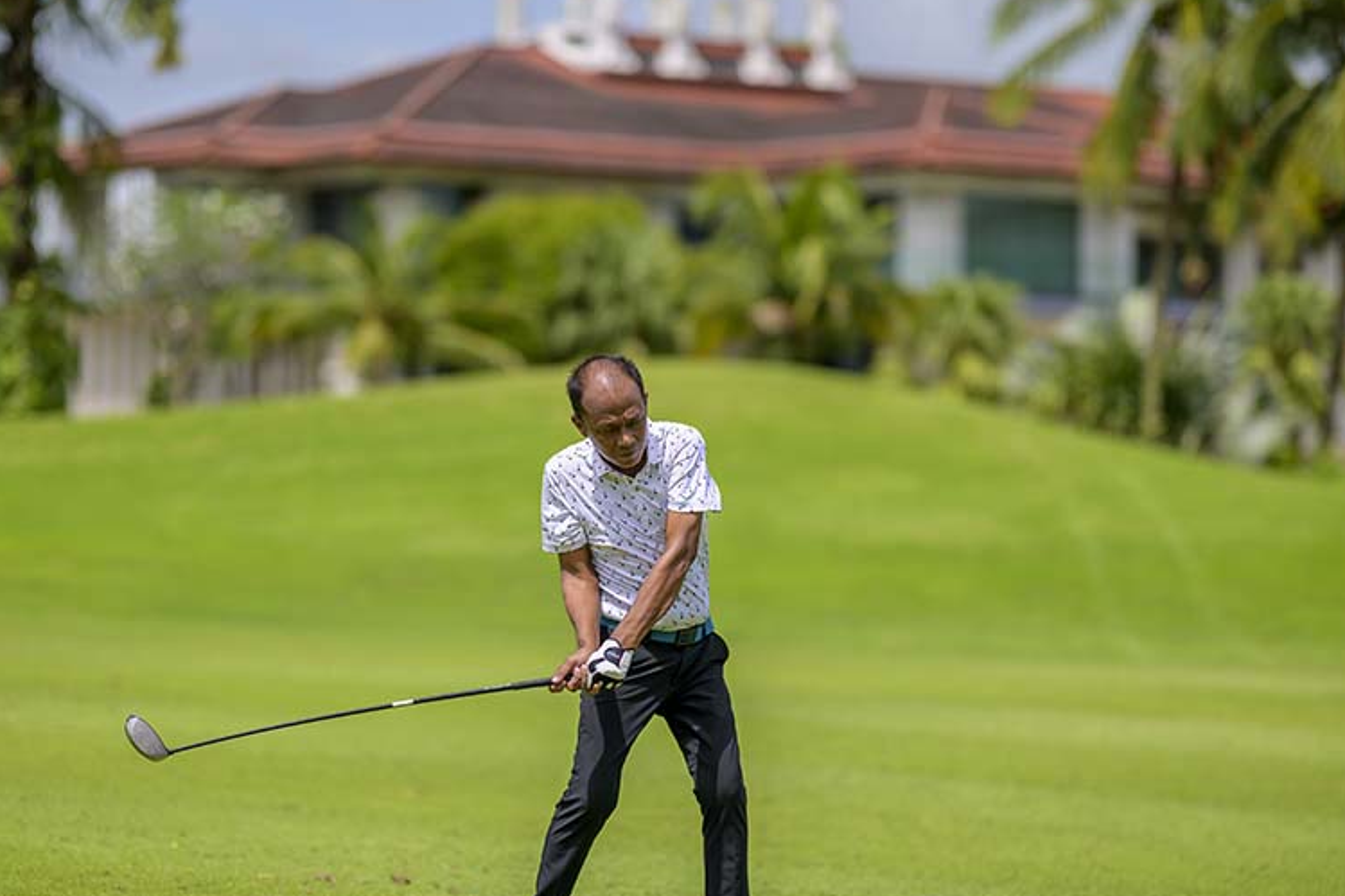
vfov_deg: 12.6
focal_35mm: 109
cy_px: 549
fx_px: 4071
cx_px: 623
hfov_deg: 18.8
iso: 125
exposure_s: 1/20000
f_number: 1.2
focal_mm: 85
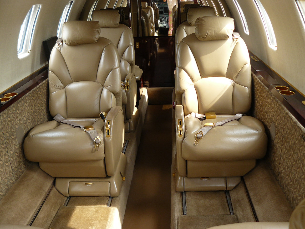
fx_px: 317
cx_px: 152
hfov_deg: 51.4
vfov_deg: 39.7
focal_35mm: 36
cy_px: 114
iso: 100
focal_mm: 6
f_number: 2.8
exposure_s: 1/30
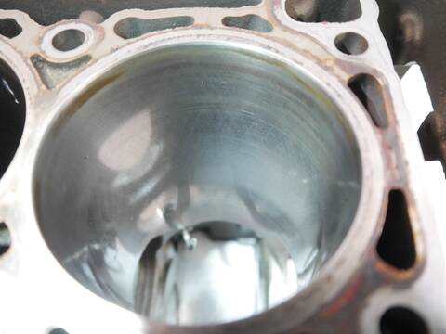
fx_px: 387
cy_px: 167
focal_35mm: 30
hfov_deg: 60.0
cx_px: 223
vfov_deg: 46.8
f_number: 3.6
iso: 3200
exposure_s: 1/80
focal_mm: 15
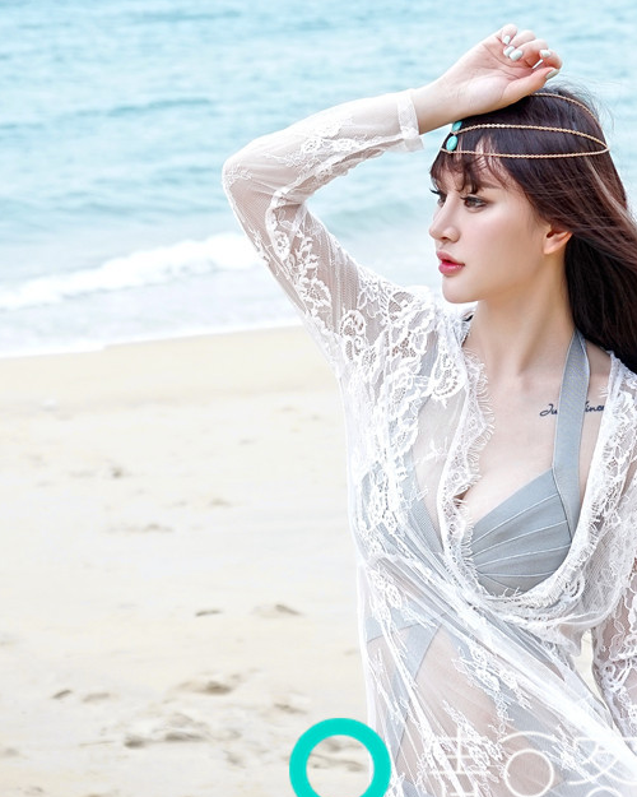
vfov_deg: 17.4
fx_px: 2592
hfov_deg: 14.0
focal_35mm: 110
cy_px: 282
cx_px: 468
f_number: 4
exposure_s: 1/90
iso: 125
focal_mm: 41
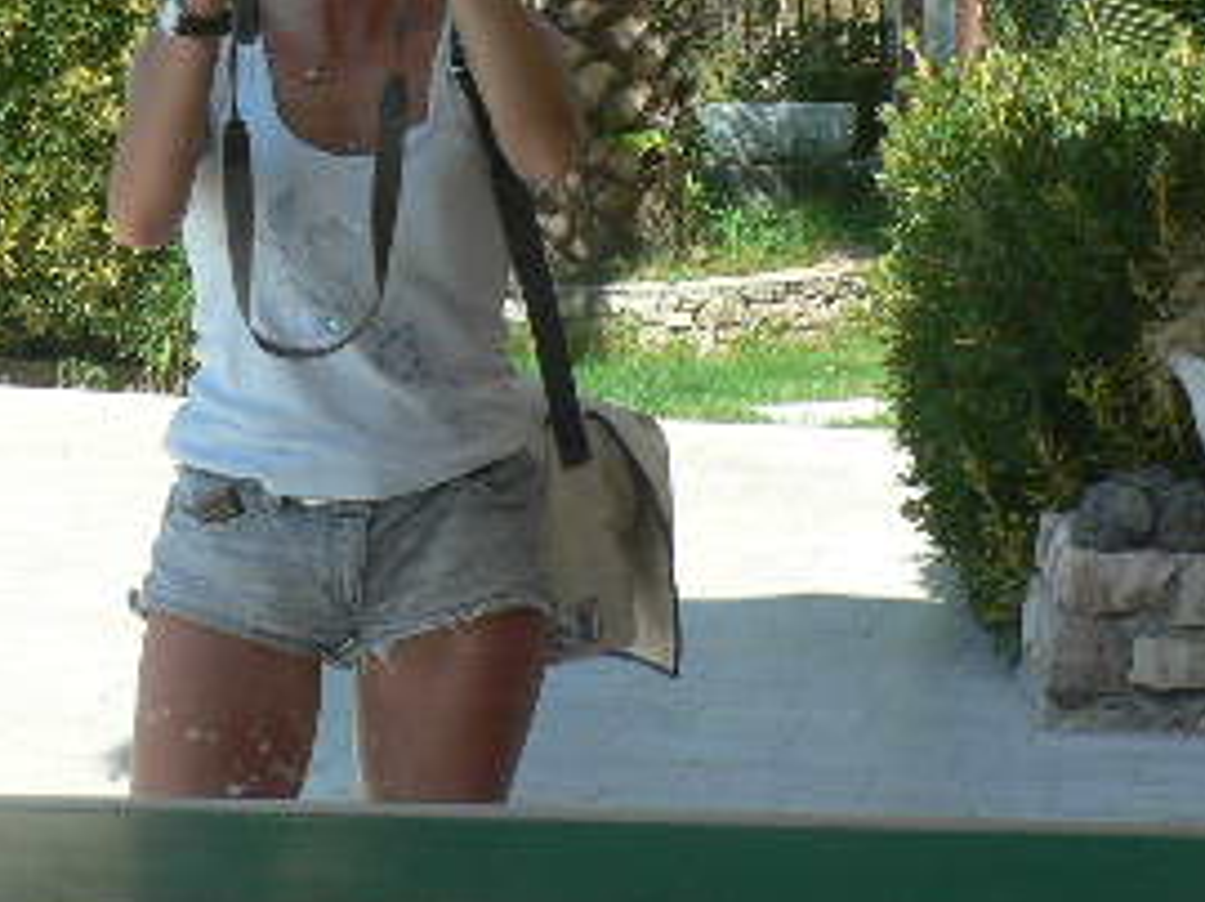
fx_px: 4208
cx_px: 384
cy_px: -147
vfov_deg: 12.0
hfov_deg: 16.3
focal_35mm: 121
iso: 80
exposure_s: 1/160
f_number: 4
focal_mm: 8.4
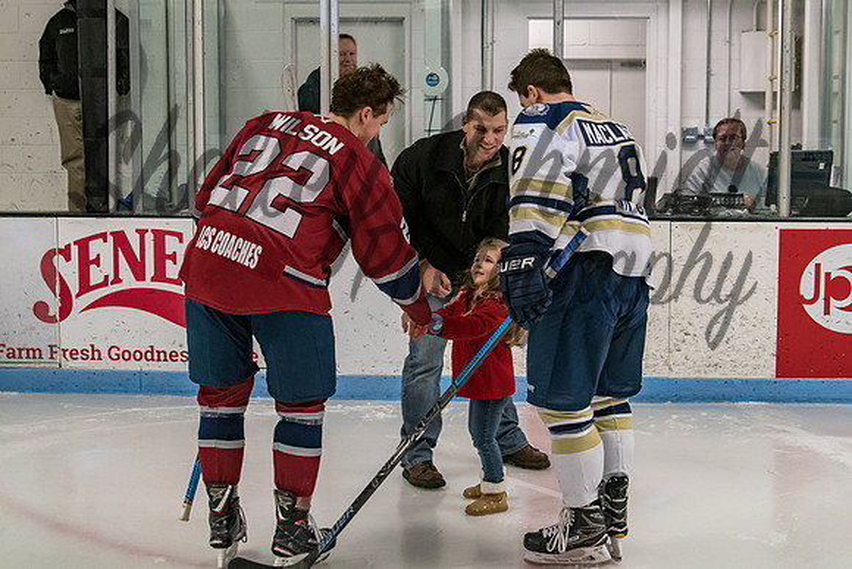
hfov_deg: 36.0
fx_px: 1310
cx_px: 467
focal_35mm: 55
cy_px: 247
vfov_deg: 24.5
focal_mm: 32
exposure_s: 1/250
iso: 3200
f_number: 4.5
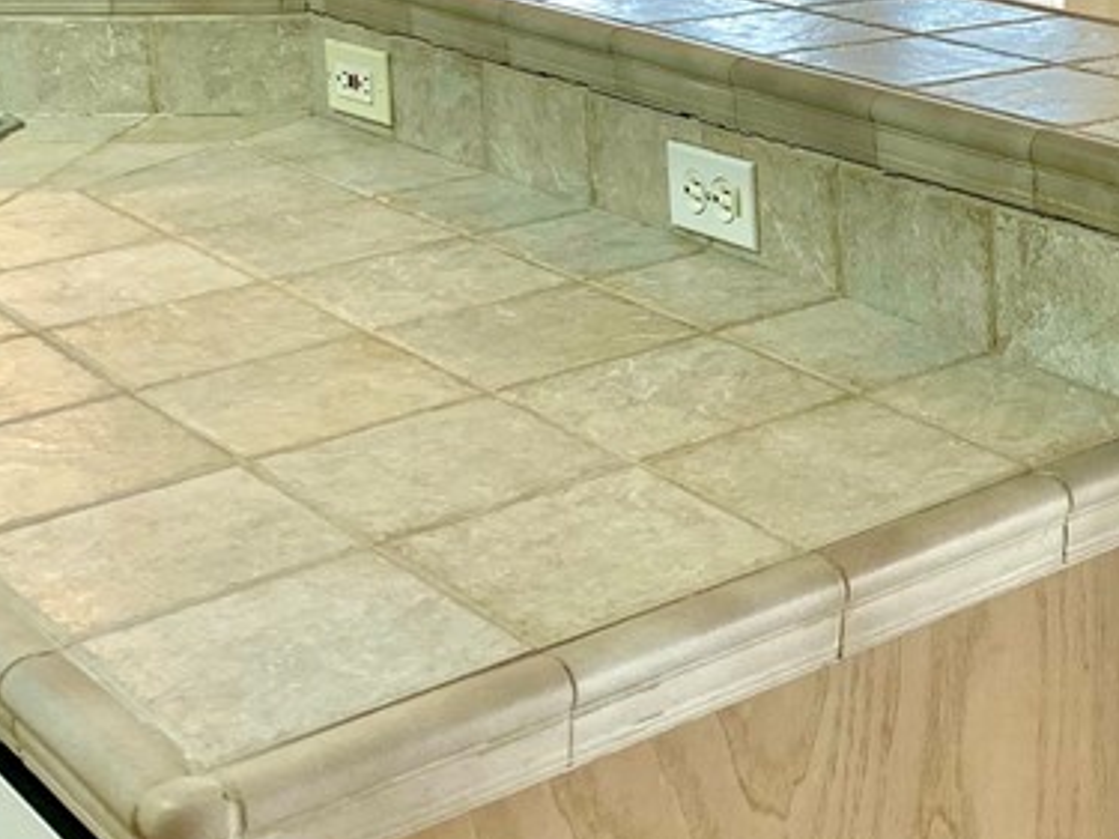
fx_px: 2294
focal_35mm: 71
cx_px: 1041
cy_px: -72
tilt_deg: -8.4
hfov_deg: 26.3
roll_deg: +0.6
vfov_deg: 19.8
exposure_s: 1/120
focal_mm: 4.25
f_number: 1.8
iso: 40
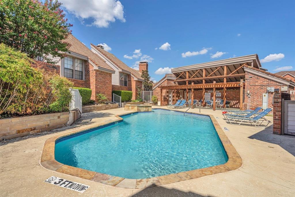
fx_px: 139
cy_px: 98
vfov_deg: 70.4
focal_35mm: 17
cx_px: 148
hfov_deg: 93.3
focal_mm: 17
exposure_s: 1/500
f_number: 7.1
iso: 100
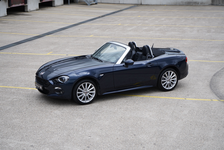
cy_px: 75
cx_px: 112
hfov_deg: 28.8
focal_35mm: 70
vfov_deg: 19.5
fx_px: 436
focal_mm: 70
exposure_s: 1/200
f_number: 6.3
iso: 100
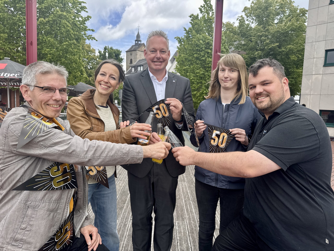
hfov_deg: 71.6
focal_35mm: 24
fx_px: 232
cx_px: 167
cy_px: 126
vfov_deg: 56.8
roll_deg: -2.2
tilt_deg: -4.1
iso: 80
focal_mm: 6.76
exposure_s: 1/1456
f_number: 1.78
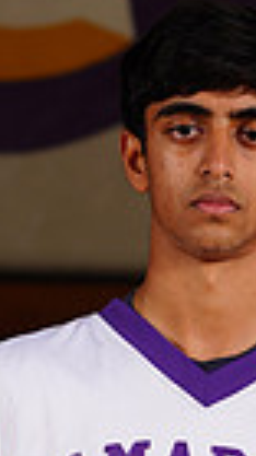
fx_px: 7532
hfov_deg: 1.9
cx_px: 103
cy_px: 508
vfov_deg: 3.5
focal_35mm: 623
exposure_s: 1/200
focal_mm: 143
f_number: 9
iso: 200
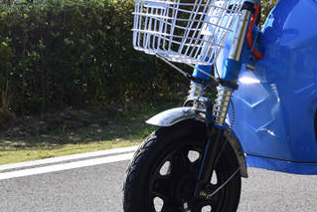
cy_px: 43
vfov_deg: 9.5
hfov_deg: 13.8
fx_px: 1269
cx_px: 382
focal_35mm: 144
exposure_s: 1/400
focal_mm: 34
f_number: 11
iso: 400
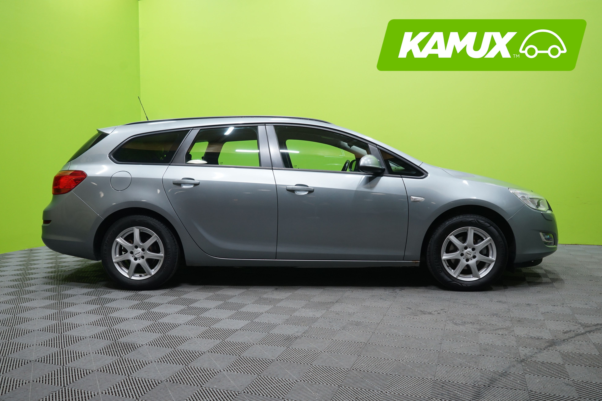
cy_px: 200
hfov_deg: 61.9
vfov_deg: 43.6
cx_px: 301
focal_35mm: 30
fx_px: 502
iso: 800
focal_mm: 30
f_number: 5.6
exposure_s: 1/20
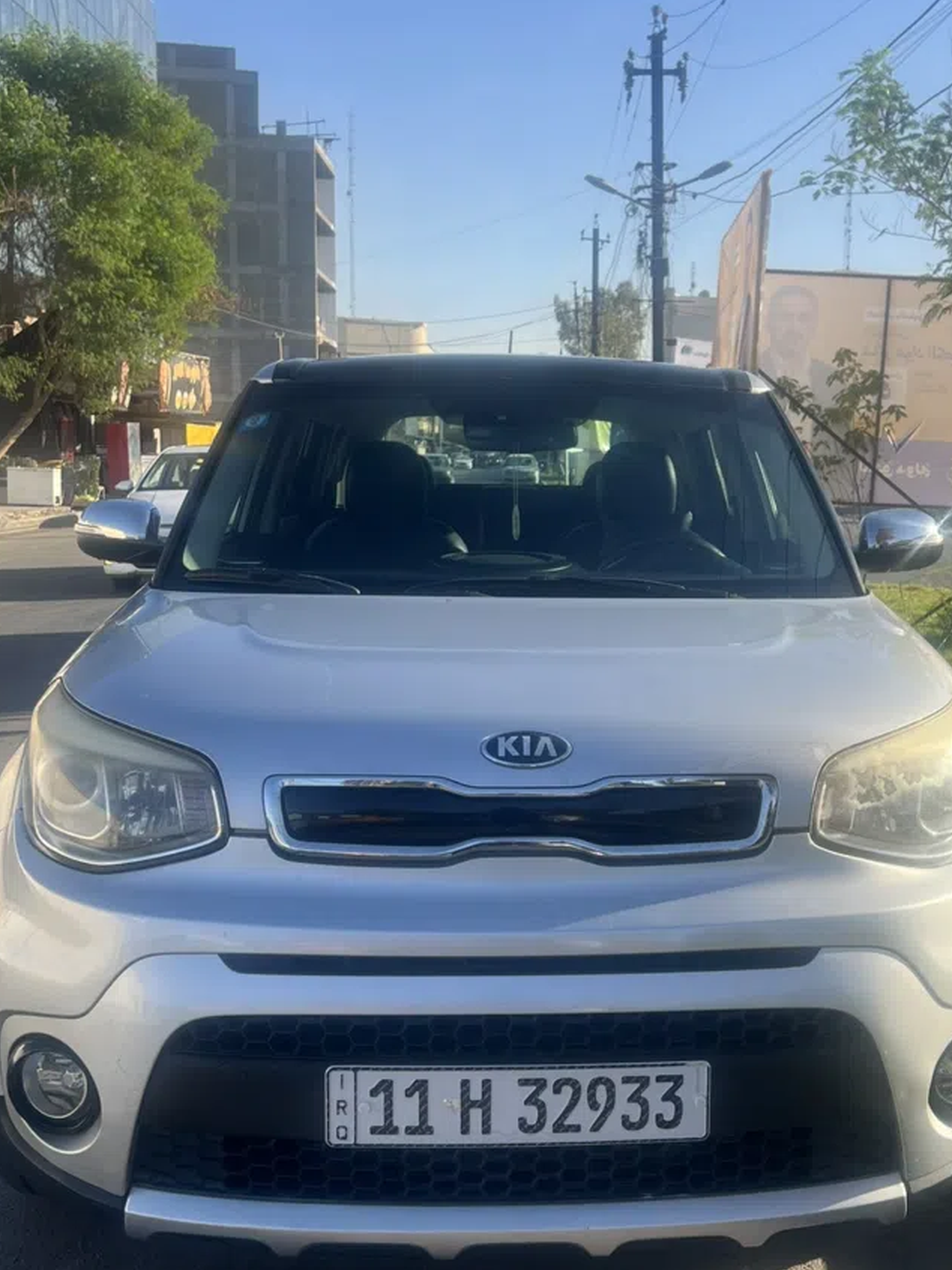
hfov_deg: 34.2
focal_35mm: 42
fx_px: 1540
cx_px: 596
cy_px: 686
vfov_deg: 44.7
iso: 50
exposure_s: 1/1669
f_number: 1.5
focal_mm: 5.7
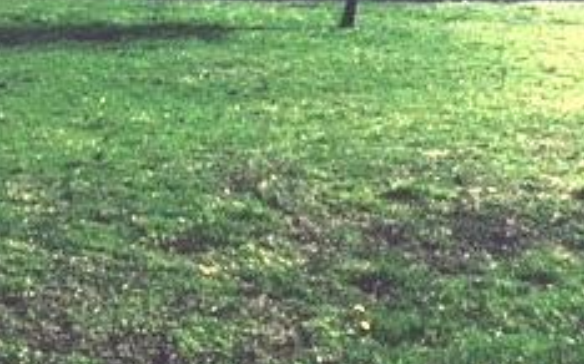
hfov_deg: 24.5
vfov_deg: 15.1
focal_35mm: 84
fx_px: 1336
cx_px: 387
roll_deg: +1.7
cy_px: -40
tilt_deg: -0.9
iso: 32
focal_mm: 4.15
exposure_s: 1/3968
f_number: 2.2
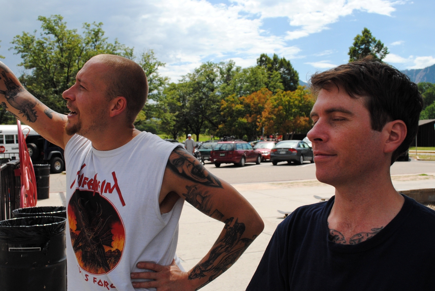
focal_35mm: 39
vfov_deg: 34.3
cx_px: 218
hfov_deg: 49.5
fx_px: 472
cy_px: 146
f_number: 7.1
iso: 400
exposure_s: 1/1250
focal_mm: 26
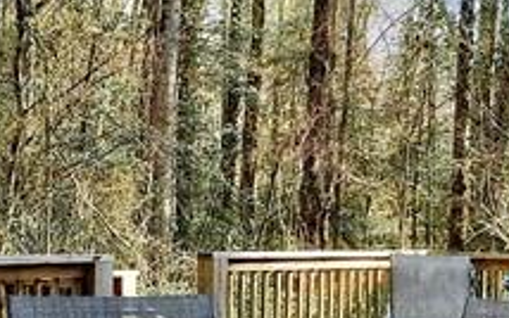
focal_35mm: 66
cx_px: 121
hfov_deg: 30.5
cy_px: 256
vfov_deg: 19.5
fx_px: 916
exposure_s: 1/161
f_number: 2.2
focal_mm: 1.74
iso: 40
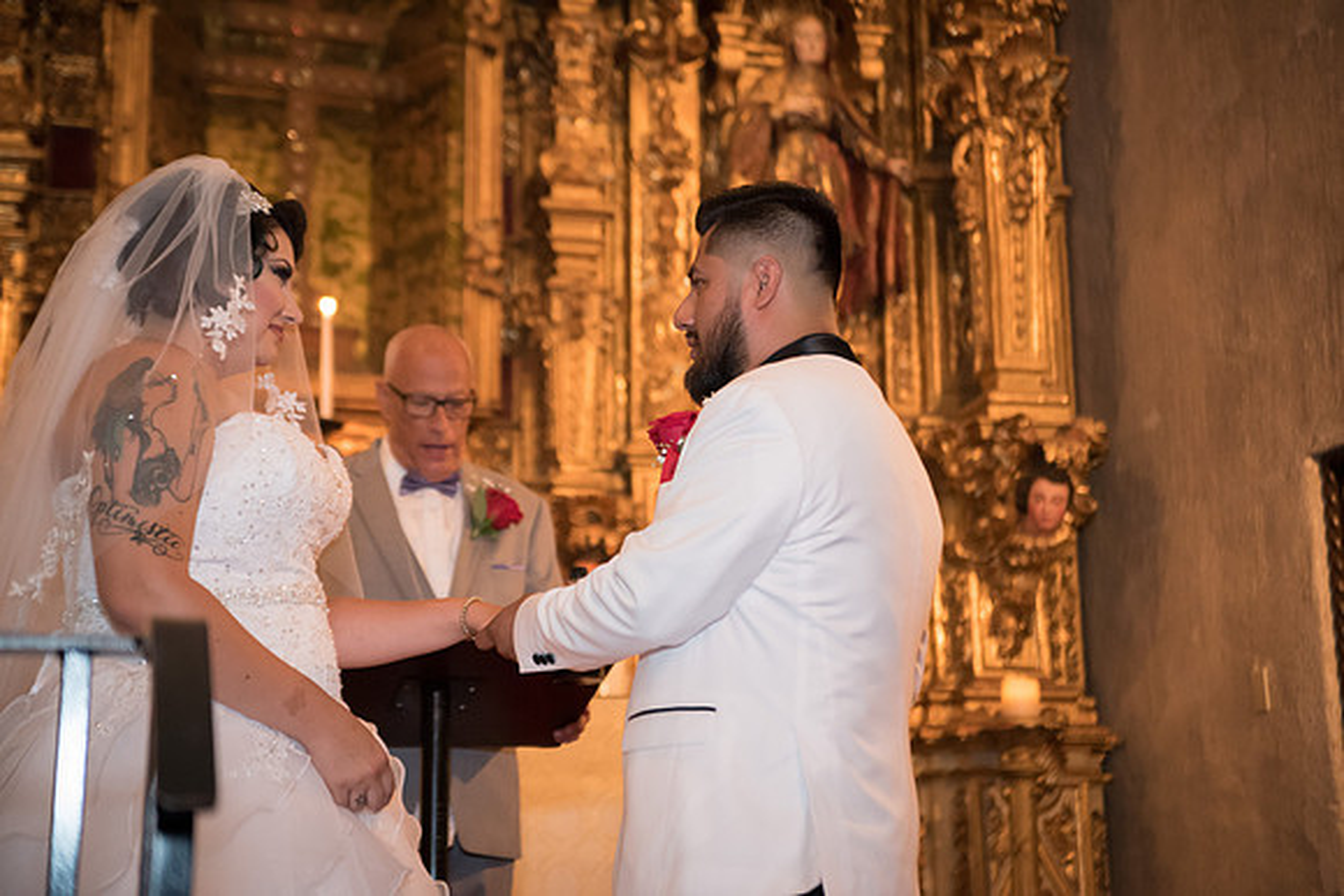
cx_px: 672
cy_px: 448
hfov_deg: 32.4
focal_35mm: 62
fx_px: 2315
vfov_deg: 21.9
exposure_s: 1/80
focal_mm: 62
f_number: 2.8
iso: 4000
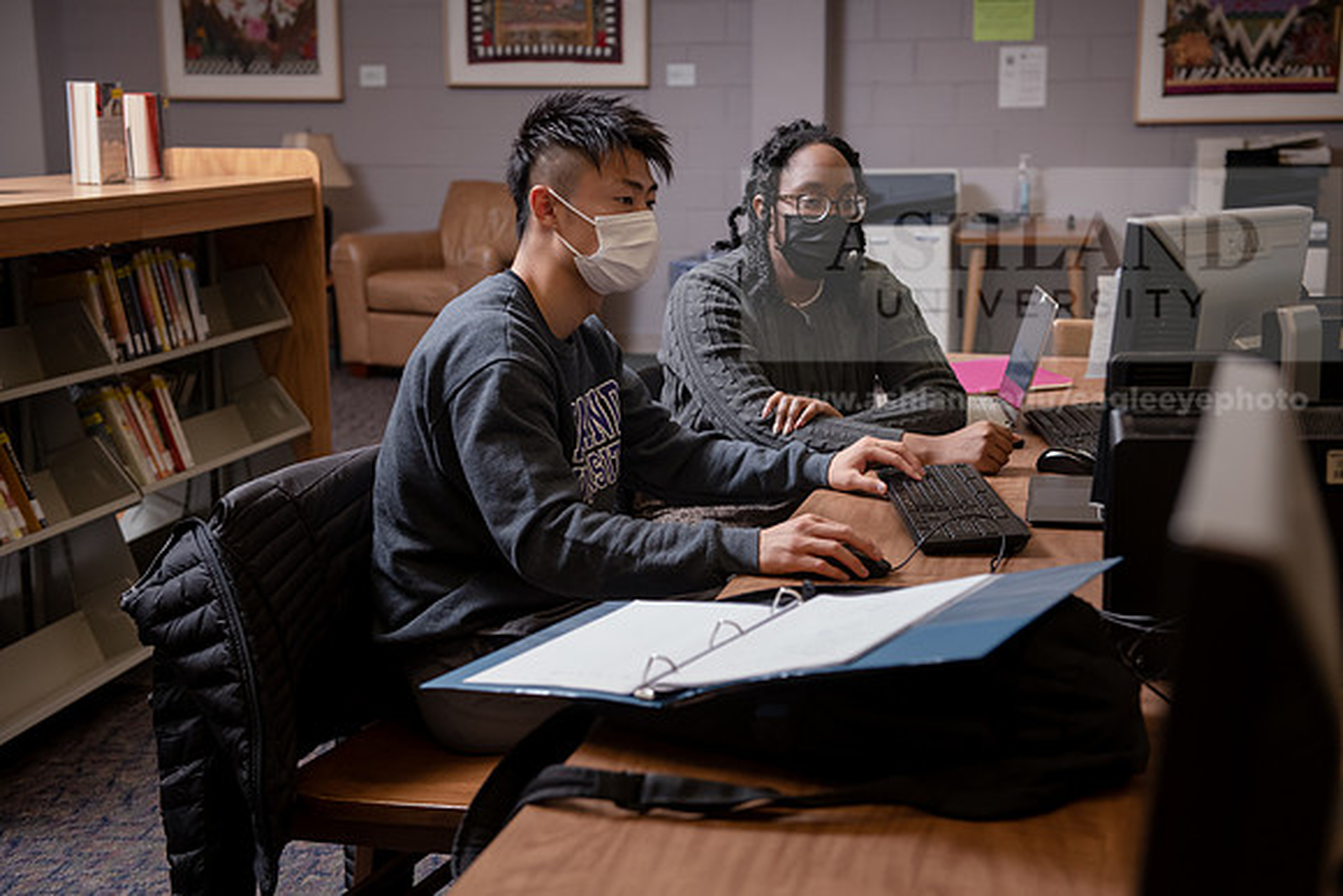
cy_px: 448
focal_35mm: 50
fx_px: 1866
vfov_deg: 27.0
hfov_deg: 39.6
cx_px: 672
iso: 1250
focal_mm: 50
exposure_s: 1/160
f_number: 4
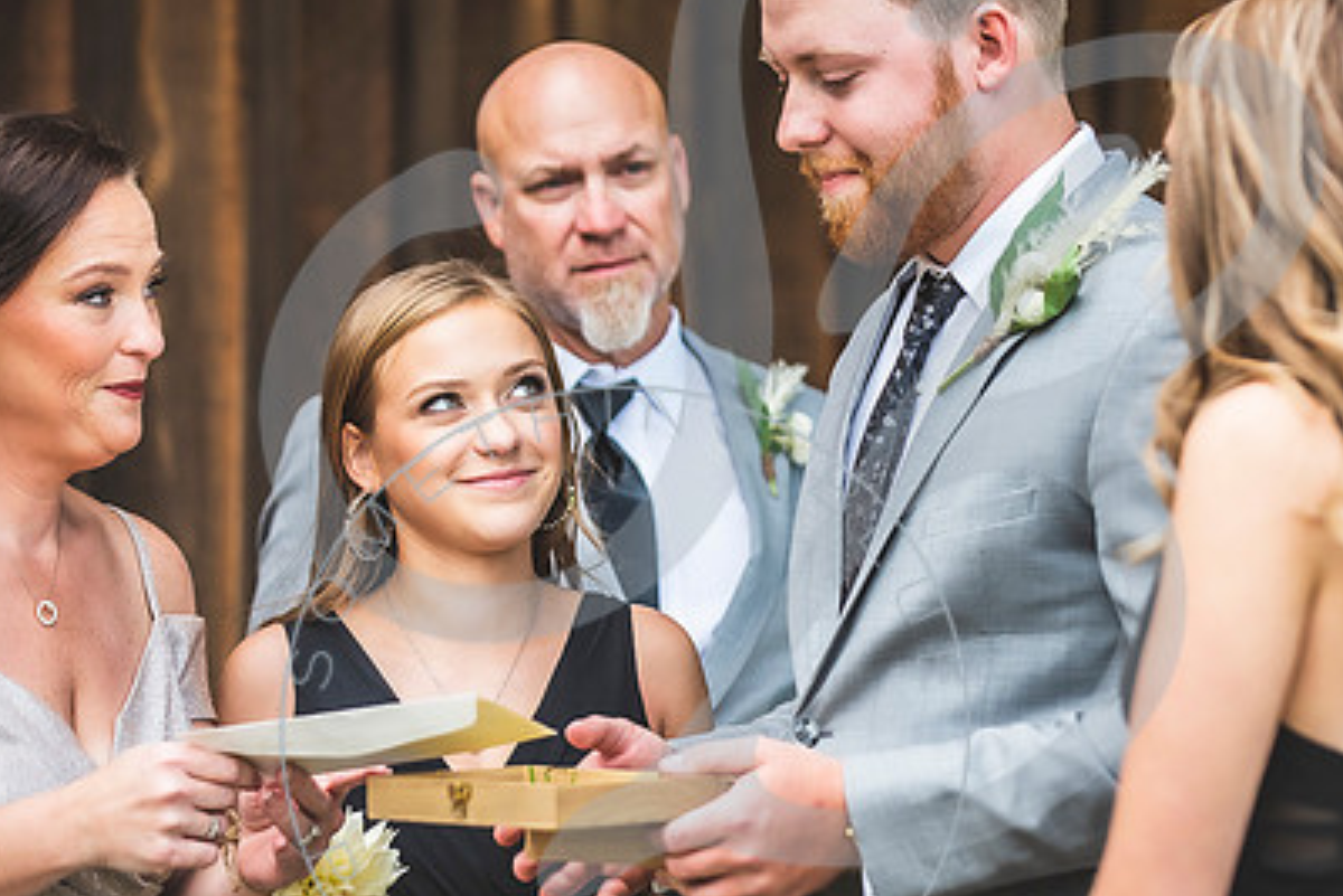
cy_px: 448
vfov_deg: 8.2
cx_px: 792
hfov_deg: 12.2
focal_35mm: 168
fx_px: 6269
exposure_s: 1/400
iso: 200
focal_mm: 116
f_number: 2.8
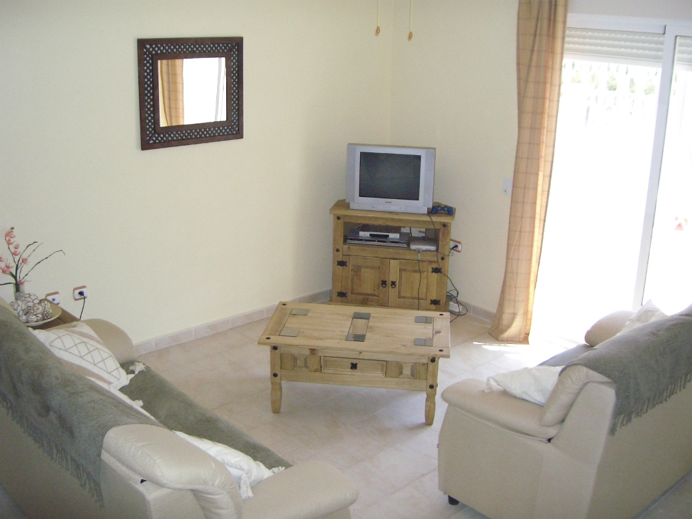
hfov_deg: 47.9
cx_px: 346
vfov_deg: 36.8
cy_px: 260
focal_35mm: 39
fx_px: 780
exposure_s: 1/640
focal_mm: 8
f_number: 2.8
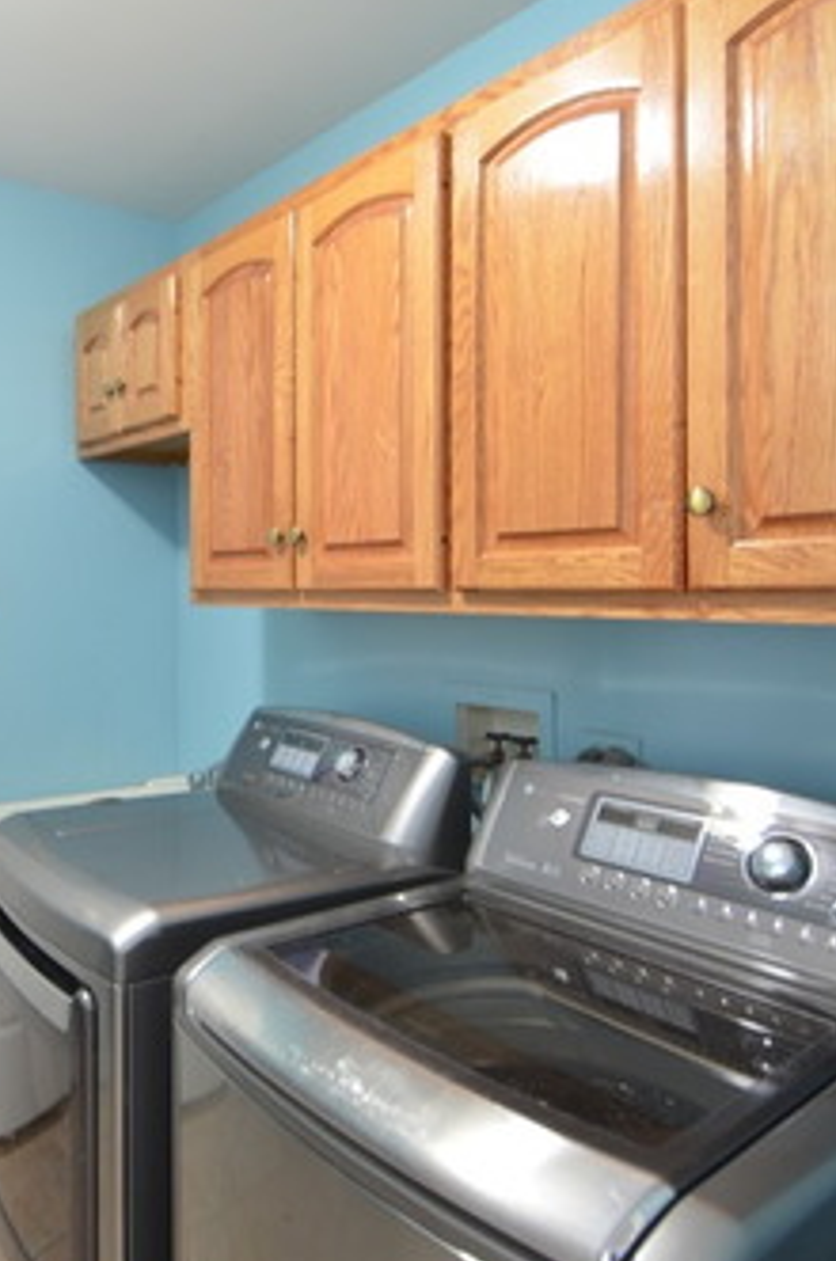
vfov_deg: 69.5
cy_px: 619
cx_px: 239
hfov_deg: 48.0
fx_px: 909
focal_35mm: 26
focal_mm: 12
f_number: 4
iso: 100
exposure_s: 1/2
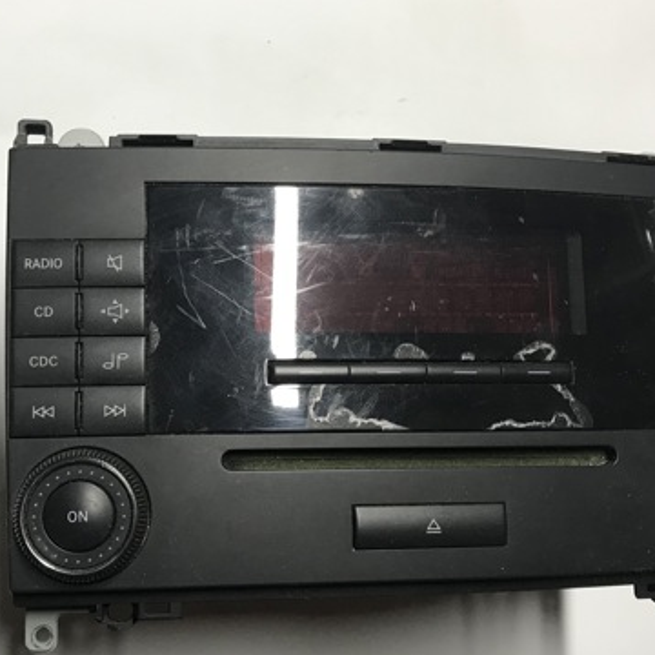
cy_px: 368
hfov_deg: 38.2
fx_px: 942
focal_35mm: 44
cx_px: 264
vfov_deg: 38.3
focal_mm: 3.99
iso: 40
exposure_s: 1/33
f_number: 1.8
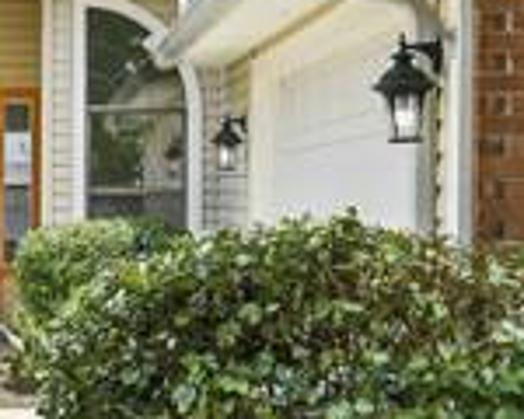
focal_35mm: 108
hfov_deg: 17.2
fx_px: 1675
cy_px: 189
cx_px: -59
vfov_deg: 14.3
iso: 400
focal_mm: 18
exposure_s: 1/500
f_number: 8
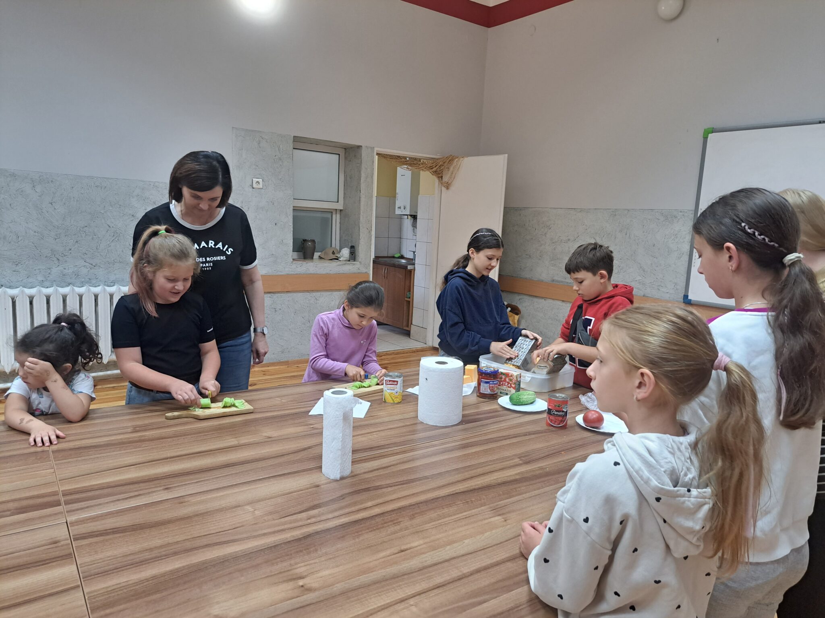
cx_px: 412
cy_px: 309
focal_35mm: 24
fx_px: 572
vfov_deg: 56.8
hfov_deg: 71.6
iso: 250
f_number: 1.8
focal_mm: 5.23
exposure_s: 1/50
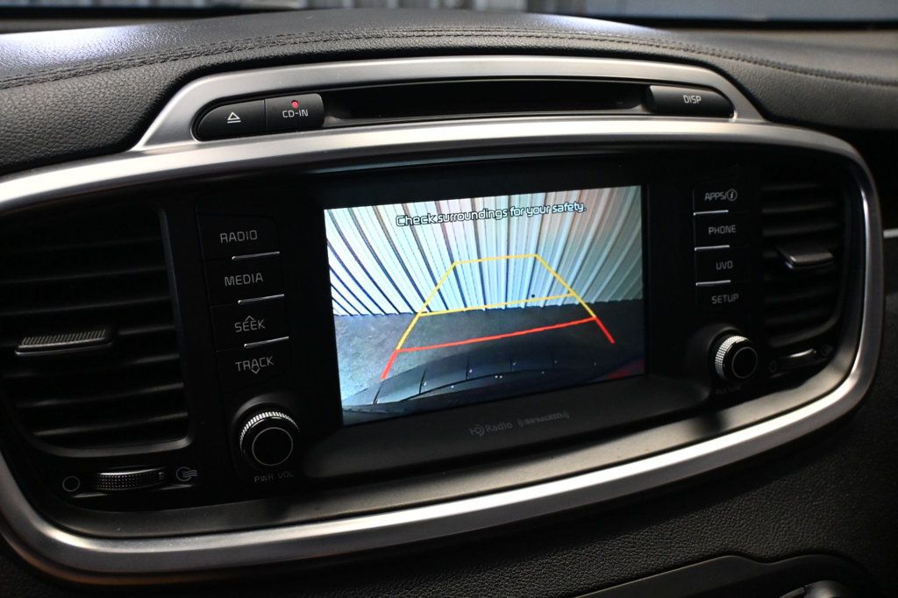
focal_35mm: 30
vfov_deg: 43.6
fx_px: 748
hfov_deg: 61.9
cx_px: 449
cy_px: 299
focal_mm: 20
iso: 3200
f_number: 3.8
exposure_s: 1/100
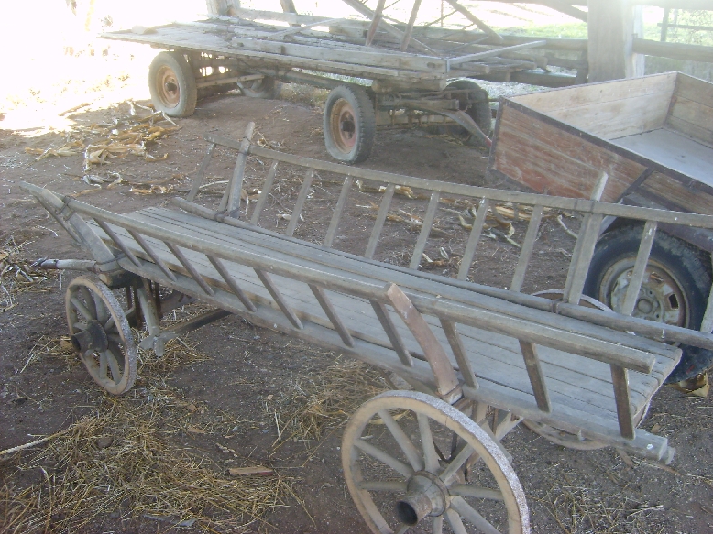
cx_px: 366
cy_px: 262
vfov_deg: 39.6
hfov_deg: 51.4
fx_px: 741
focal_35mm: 36
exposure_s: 1/30
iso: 113
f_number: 2.8
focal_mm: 5.8
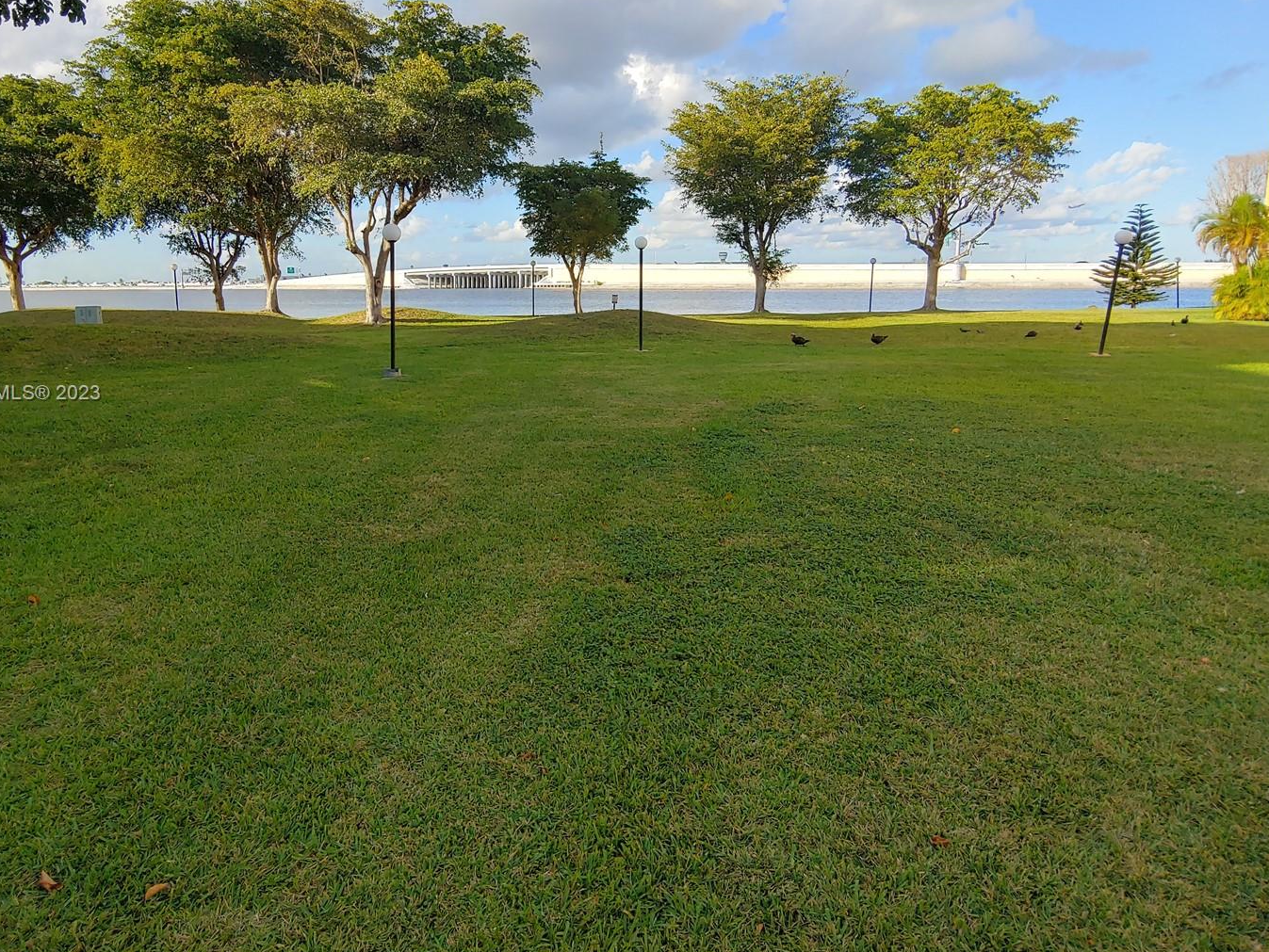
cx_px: 553
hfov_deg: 84.2
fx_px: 697
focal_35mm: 19
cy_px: 395
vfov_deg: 68.2
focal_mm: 2.18
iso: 50
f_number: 1.9
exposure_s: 1/366
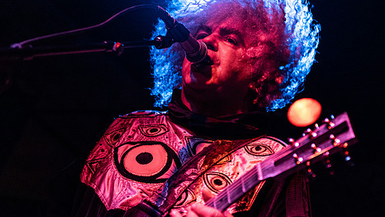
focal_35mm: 78
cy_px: 99
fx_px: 796
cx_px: 209
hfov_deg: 27.2
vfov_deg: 15.5
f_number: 3.2
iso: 3200
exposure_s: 1/160
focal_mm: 62
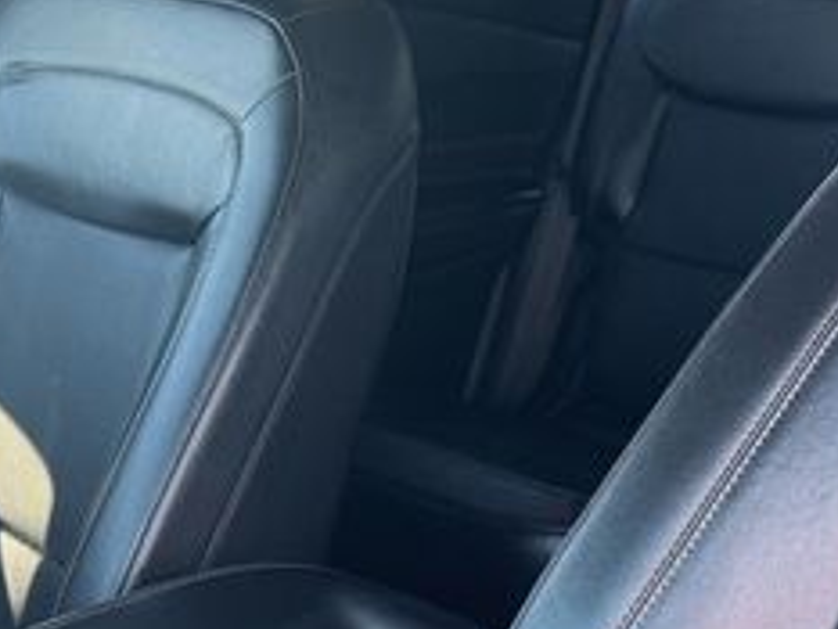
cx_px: 532
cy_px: 446
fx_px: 1599
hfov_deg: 29.2
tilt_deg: -20.7
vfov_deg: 22.1
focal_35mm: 66
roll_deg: -2.9
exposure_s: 1/121
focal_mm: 6.76
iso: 160
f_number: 1.78
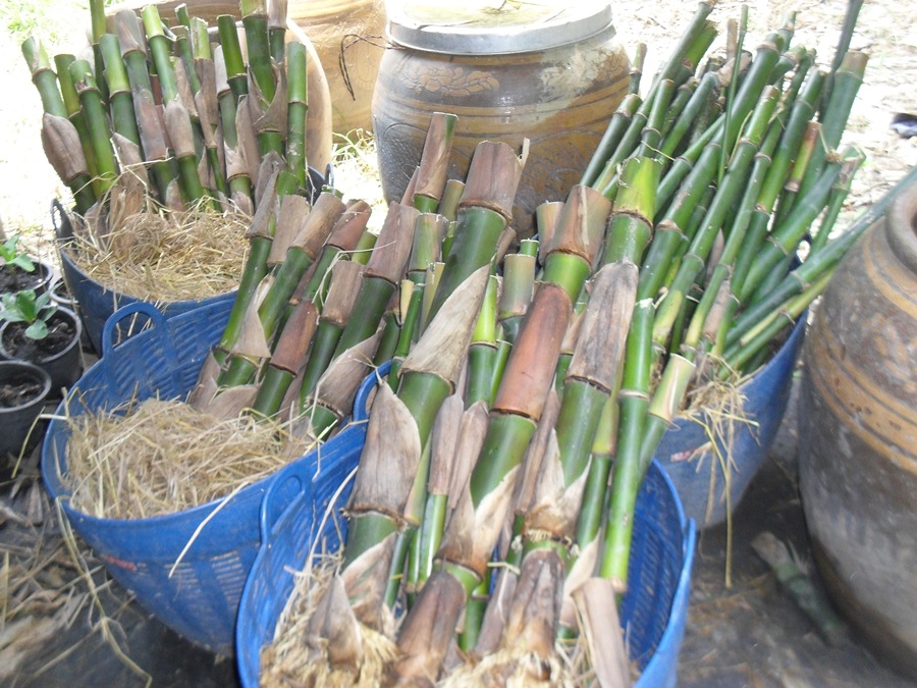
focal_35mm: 42
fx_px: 1113
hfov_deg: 44.8
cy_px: 344
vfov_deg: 34.3
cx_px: 458
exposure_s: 1/45
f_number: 3.6
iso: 200
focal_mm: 7.5
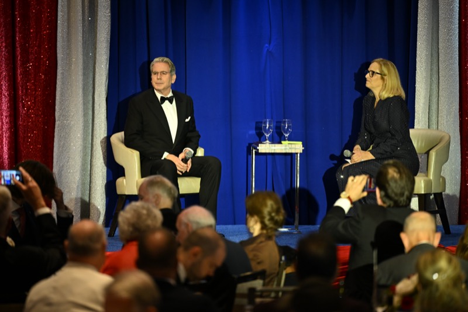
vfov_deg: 6.9
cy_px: 156
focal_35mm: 200
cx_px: 234
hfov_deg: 10.3
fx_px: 2599
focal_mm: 200
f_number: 2.8
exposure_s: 1/100
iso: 2000
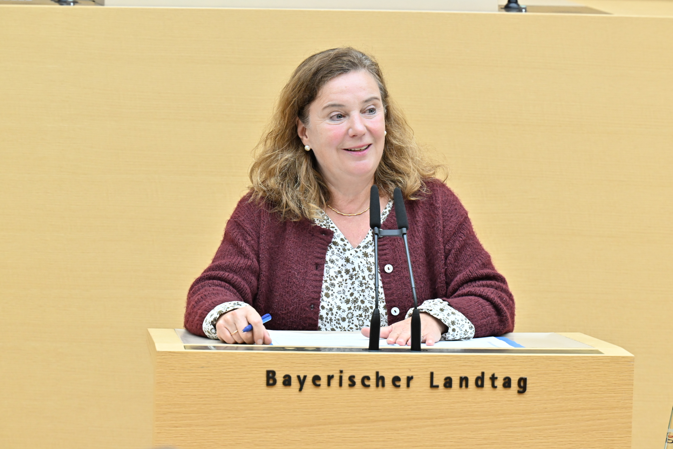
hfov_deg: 6.6
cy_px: 224
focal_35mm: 310
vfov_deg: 4.4
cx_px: 336
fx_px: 5795
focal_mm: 310
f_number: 8
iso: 2500
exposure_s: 1/250
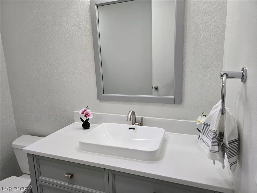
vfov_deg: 58.9
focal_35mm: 23
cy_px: 96
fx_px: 171
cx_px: 128
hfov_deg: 73.9
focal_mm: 6.3
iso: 80
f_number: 1.7
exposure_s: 1/120
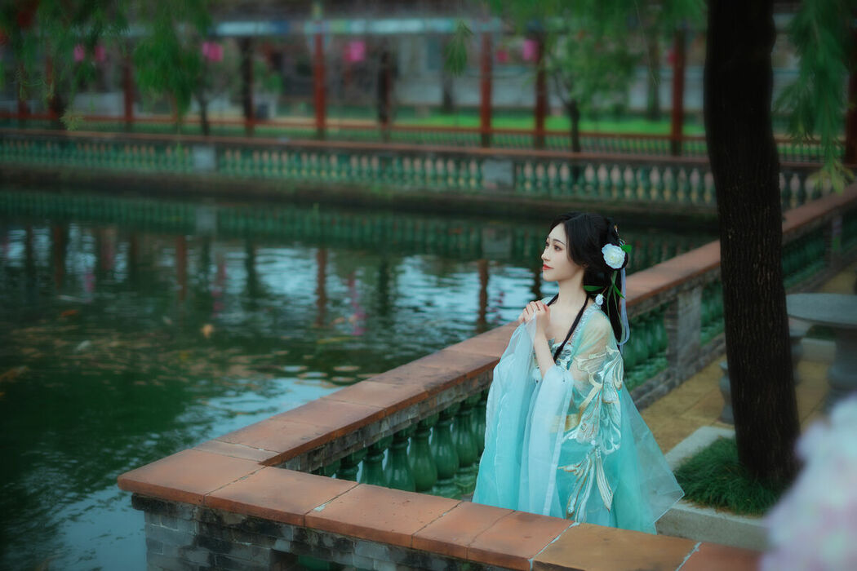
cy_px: 286
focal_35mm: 50
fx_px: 1190
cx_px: 428
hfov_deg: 39.6
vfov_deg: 27.0
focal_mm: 50
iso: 500
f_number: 2
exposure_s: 1/320
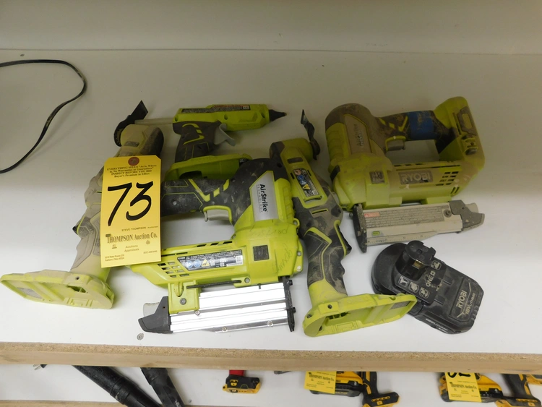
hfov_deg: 71.6
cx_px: 271
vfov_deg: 56.8
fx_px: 376
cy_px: 204
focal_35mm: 24
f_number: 3
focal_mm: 4.1
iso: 160
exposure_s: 1/30
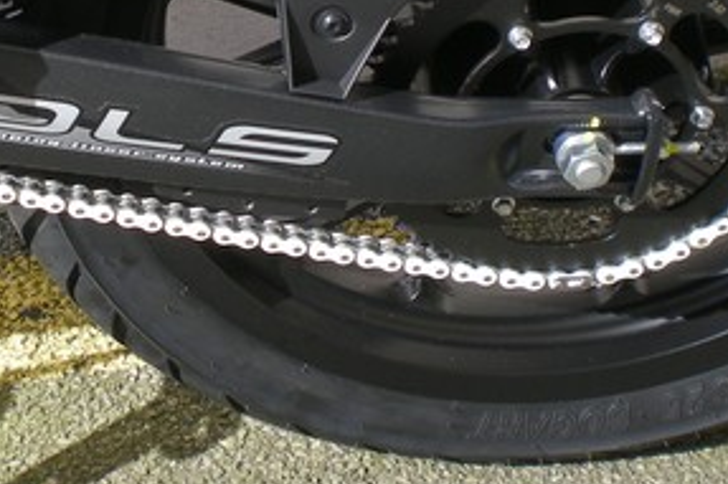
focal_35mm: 102
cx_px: 101
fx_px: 2061
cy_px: 94
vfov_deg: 13.3
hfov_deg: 19.7
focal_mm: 7.4
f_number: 4.9
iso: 50
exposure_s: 1/164
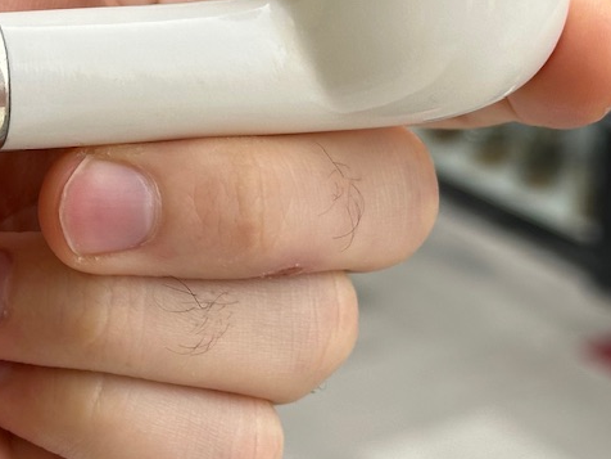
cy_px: -12
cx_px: -59
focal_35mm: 129
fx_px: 2277
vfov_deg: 11.4
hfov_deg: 14.9
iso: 64
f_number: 1.78
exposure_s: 1/694
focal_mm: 6.86
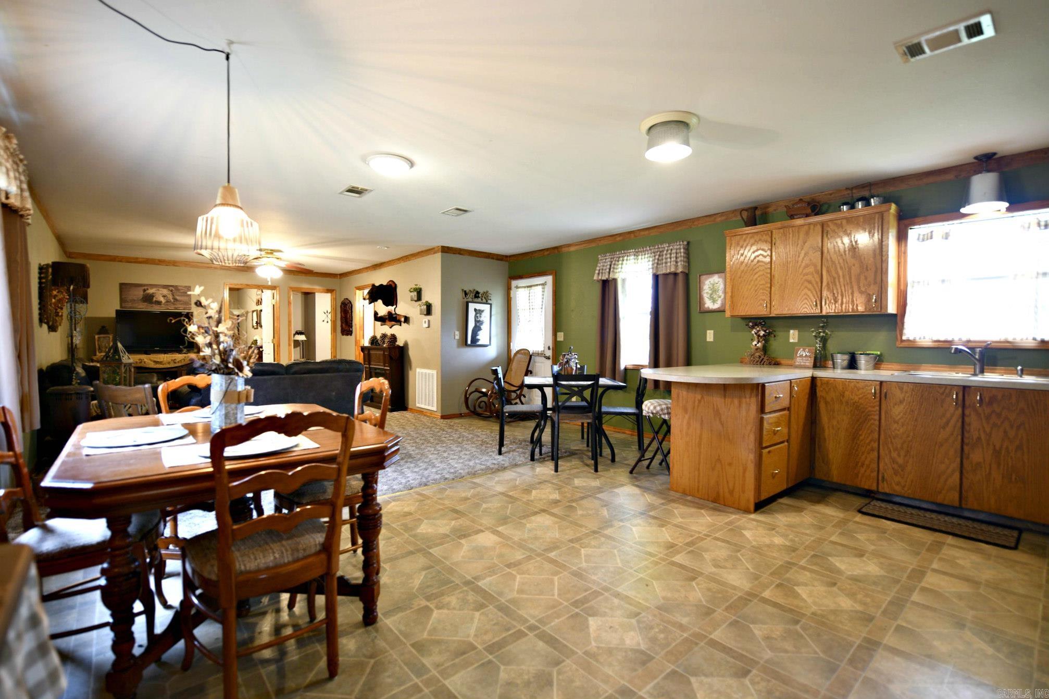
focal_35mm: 16
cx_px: 524
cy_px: 350
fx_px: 466
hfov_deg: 96.7
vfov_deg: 73.7
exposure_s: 1/15
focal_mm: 16
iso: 500
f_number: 2.8
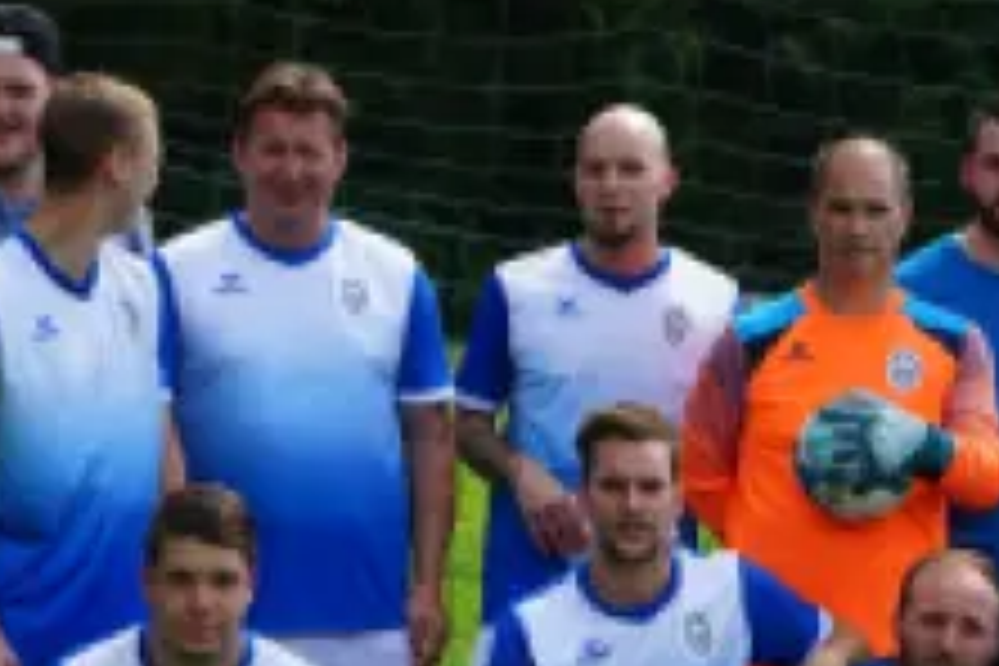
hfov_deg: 15.4
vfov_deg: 10.3
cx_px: 812
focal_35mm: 132
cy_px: 567
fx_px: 3663
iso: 100
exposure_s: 1/100
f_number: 9
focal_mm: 49
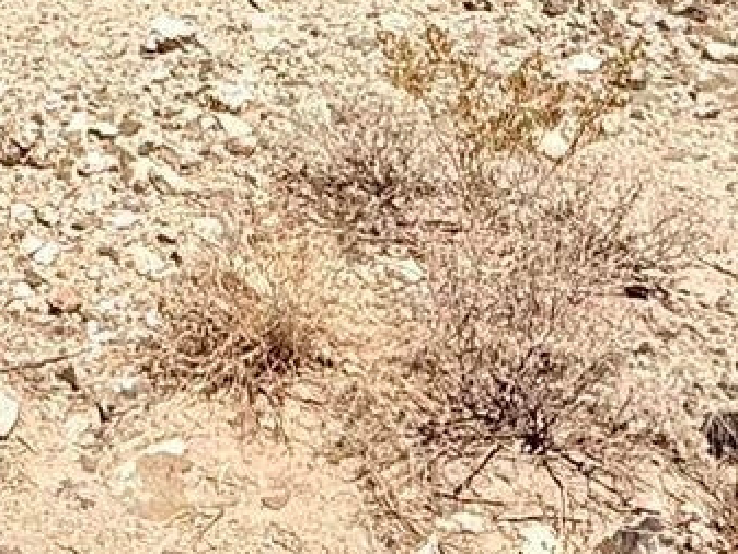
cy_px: -309
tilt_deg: -6.4
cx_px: -28
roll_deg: -0.7
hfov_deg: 22.0
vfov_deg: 15.8
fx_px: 1813
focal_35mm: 85
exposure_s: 1/4425
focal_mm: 2.22
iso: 50
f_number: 2.2
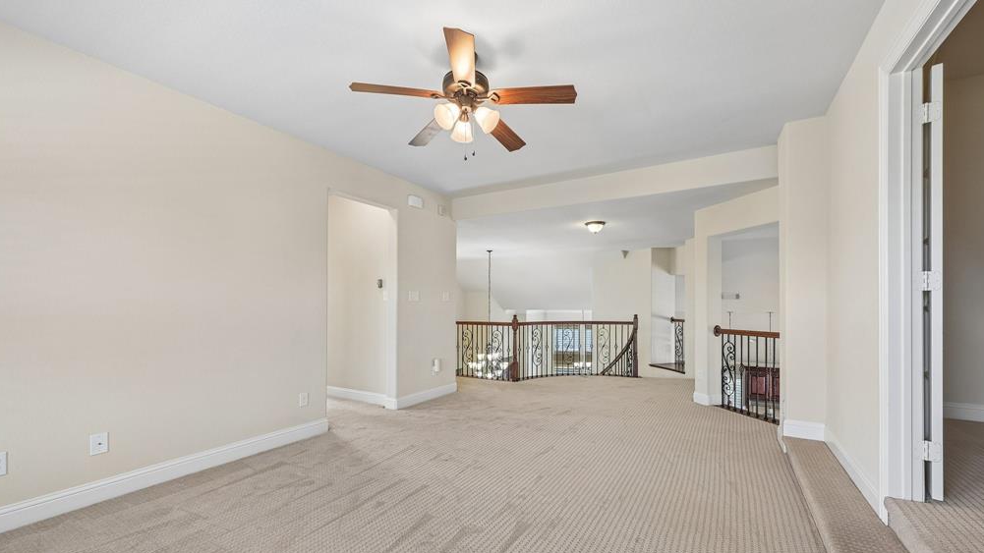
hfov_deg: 103.0
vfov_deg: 70.1
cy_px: 319
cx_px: 493
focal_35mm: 15
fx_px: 391
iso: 400
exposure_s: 1/20
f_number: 8
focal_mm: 14
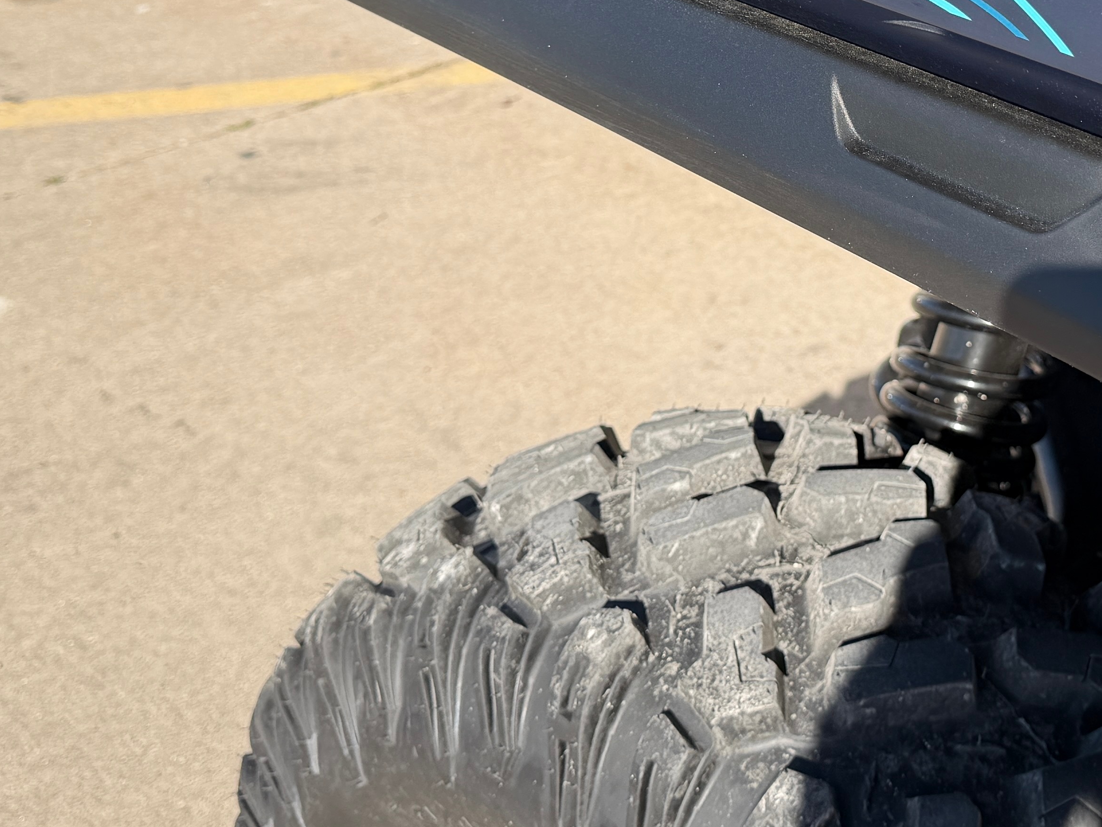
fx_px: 1878
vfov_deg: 23.8
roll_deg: -2.8
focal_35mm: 59
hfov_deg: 32.1
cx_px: 828
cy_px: 10
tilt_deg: -19.6
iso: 80
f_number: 1.78
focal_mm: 6.76
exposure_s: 1/2370
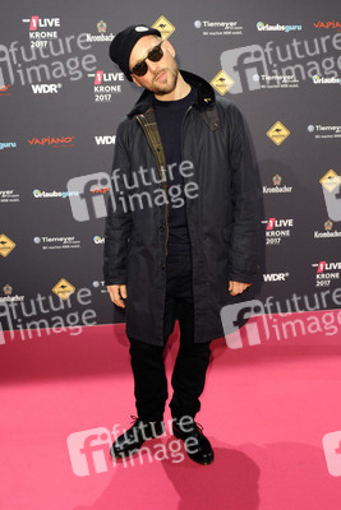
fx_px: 412
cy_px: 255
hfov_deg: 45.0
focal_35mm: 29
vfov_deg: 63.6
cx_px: 170
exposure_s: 1/160
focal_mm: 29
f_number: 7.1
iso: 2500
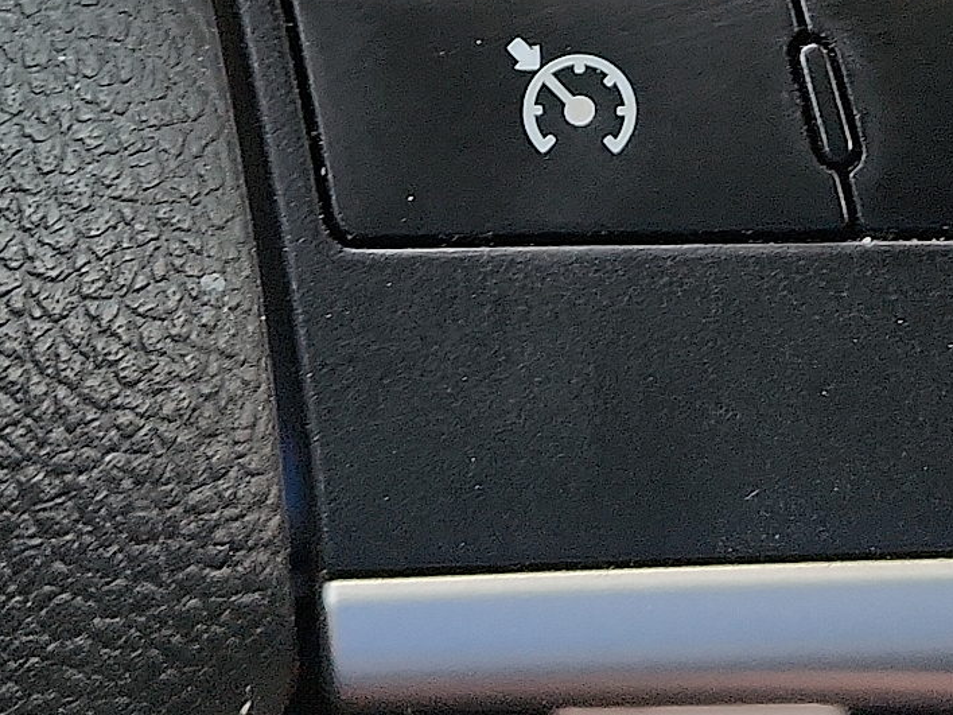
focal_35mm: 52
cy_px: -61
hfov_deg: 36.7
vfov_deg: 26.0
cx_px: 580
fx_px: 1432
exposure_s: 1/59.2
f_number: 1.8
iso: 111
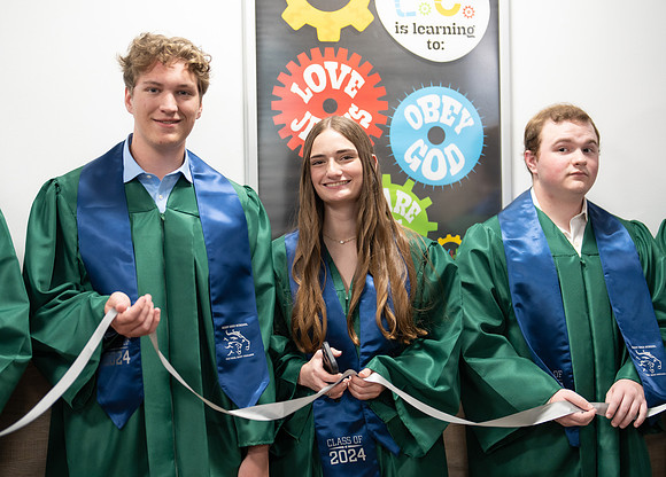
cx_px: 306
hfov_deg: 36.8
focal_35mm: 53
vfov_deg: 26.8
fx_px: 1001
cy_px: 237
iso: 500
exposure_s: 1/320
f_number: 1.2
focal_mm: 50
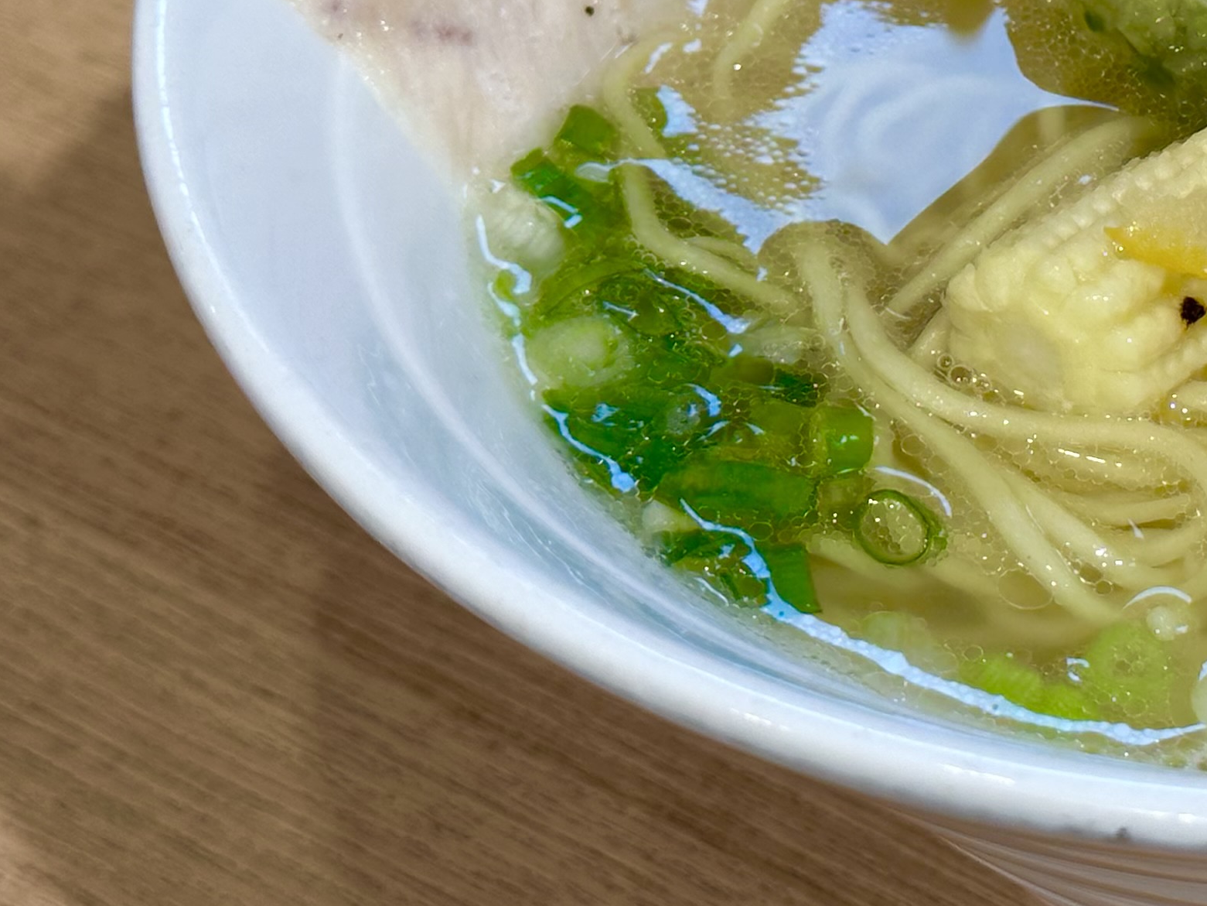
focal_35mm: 124
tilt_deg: -40.2
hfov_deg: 15.5
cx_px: 1296
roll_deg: +1.0
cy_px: 27
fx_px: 4324
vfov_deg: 11.8
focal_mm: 6.86
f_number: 1.78
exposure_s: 1/120
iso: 50
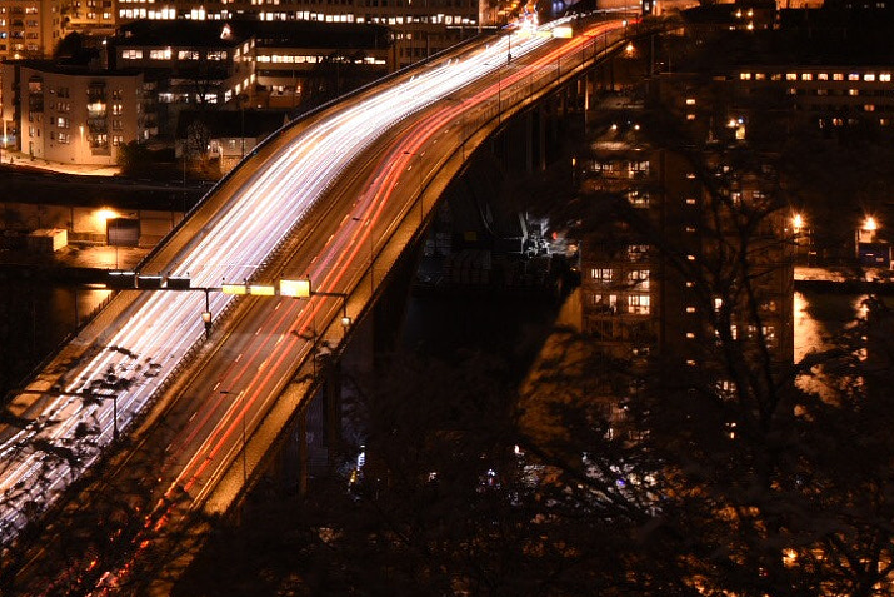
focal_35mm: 141
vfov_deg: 9.7
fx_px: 3502
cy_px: 28
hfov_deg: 14.5
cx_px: 208
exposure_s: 15
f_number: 14
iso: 100
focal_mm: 42
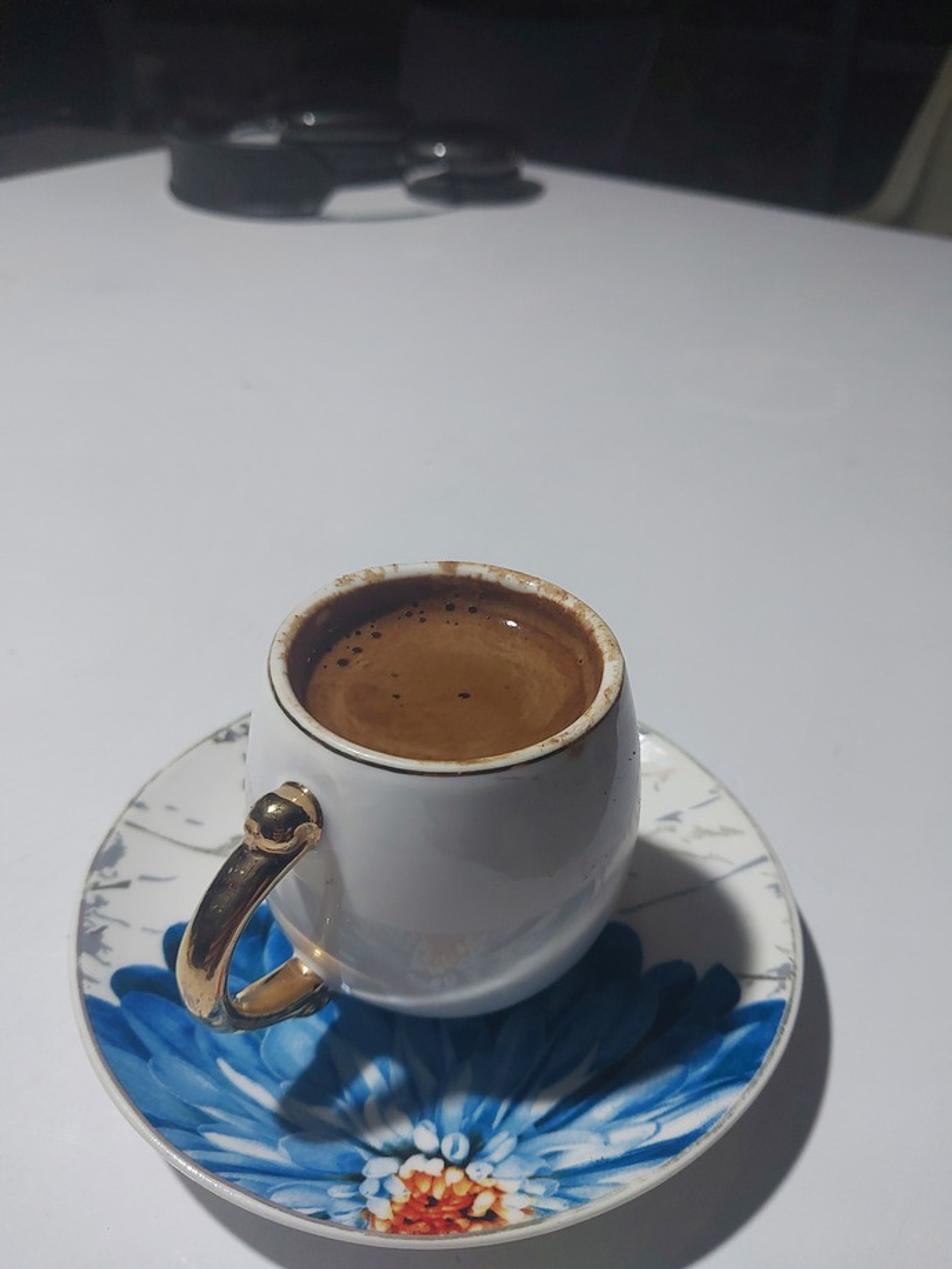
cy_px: 634
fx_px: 1100
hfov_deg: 46.8
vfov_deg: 60.0
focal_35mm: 30
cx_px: 476
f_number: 1.8
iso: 200
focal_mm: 4.6
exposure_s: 1/50
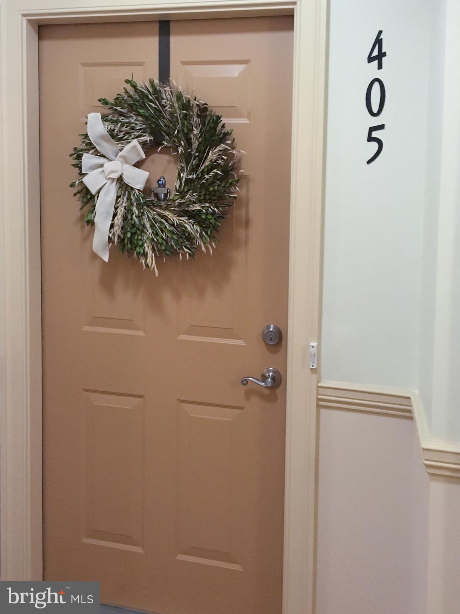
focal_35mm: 29
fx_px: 514
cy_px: 307
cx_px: 230
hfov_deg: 48.2
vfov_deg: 61.7
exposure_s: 1/15
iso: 200
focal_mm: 4.15
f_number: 2.2
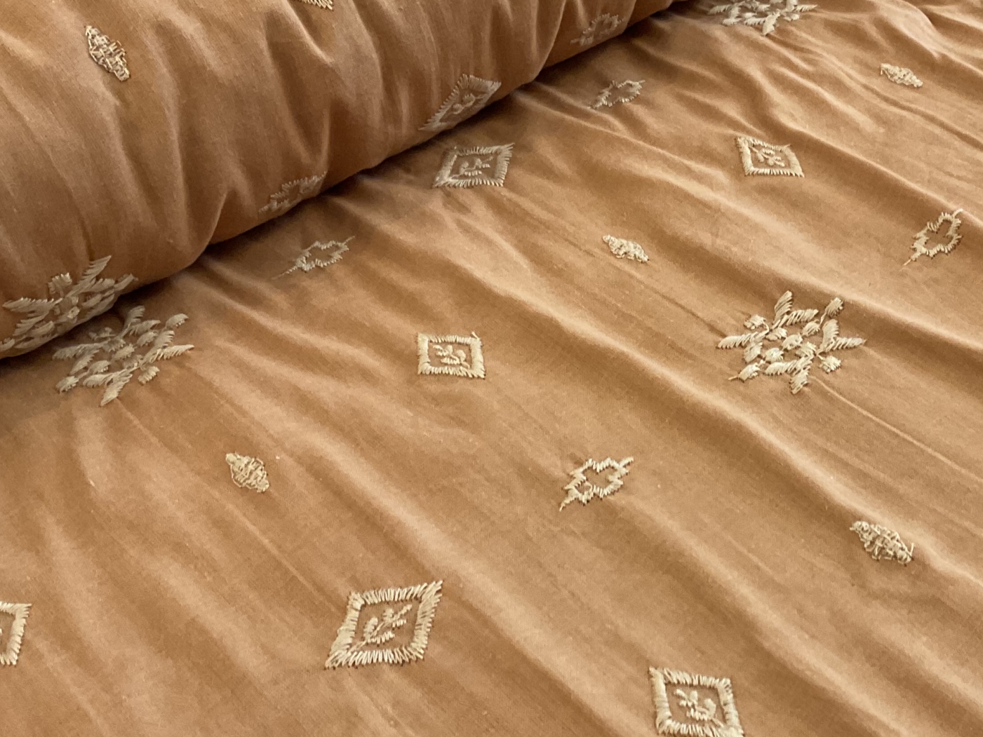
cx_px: 691
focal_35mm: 53
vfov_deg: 27.5
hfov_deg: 35.6
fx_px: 1505
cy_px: 392
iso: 80
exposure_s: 1/50
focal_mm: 3
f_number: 1.8
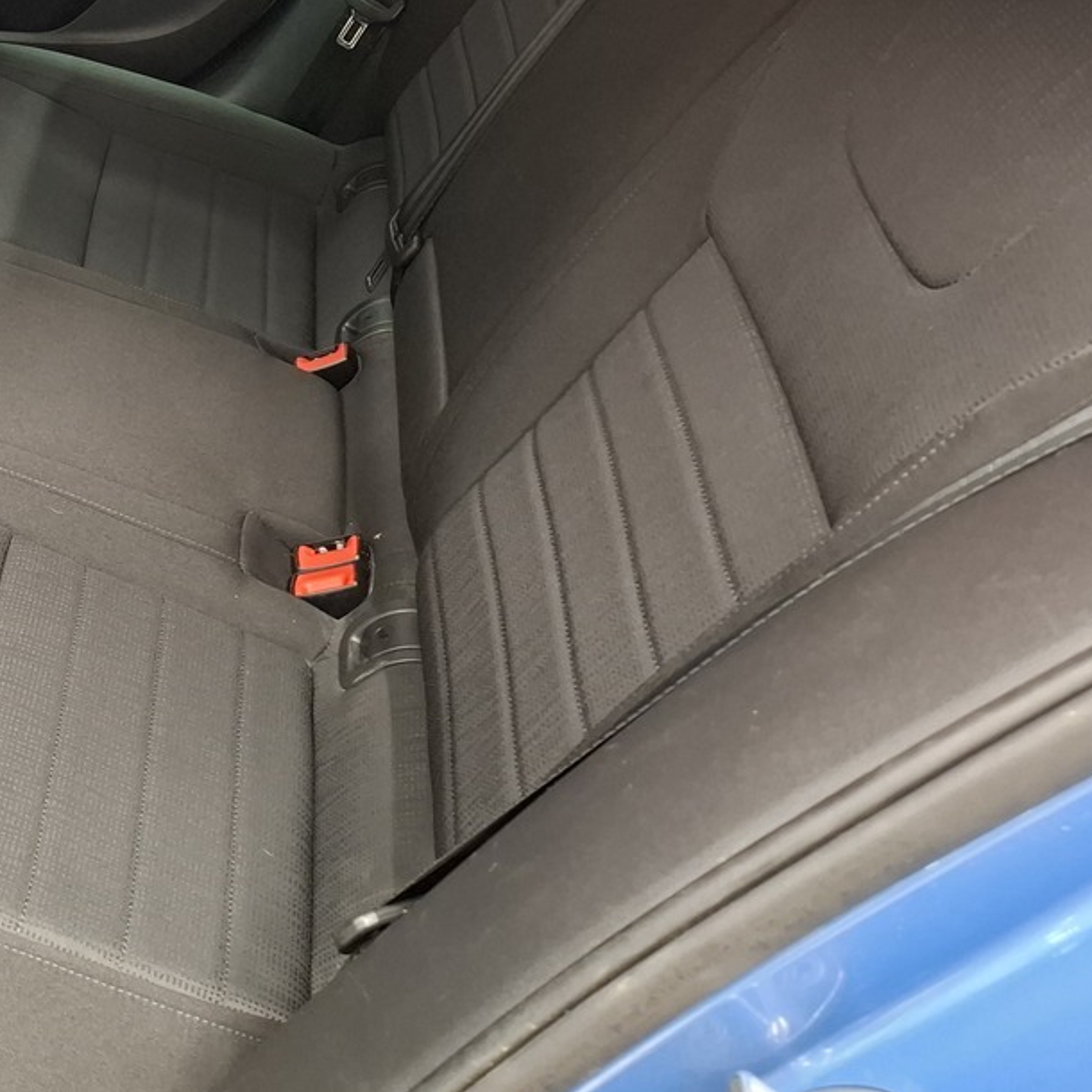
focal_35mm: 48
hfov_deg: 30.7
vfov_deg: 34.3
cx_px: -170
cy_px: 220
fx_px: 1713
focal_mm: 5.54
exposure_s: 1/25
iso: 640
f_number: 1.8
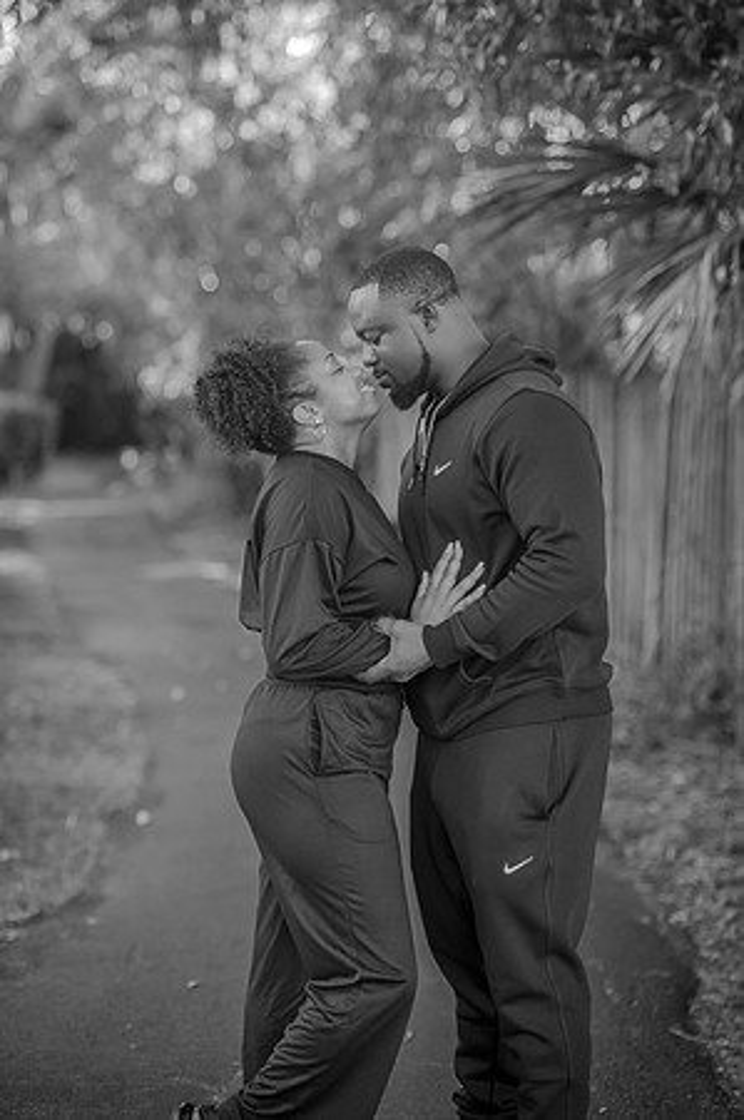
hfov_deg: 16.0
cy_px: 560
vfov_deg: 23.9
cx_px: 372
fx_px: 2641
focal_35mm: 85
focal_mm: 85
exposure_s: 1/250
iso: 500
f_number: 3.2
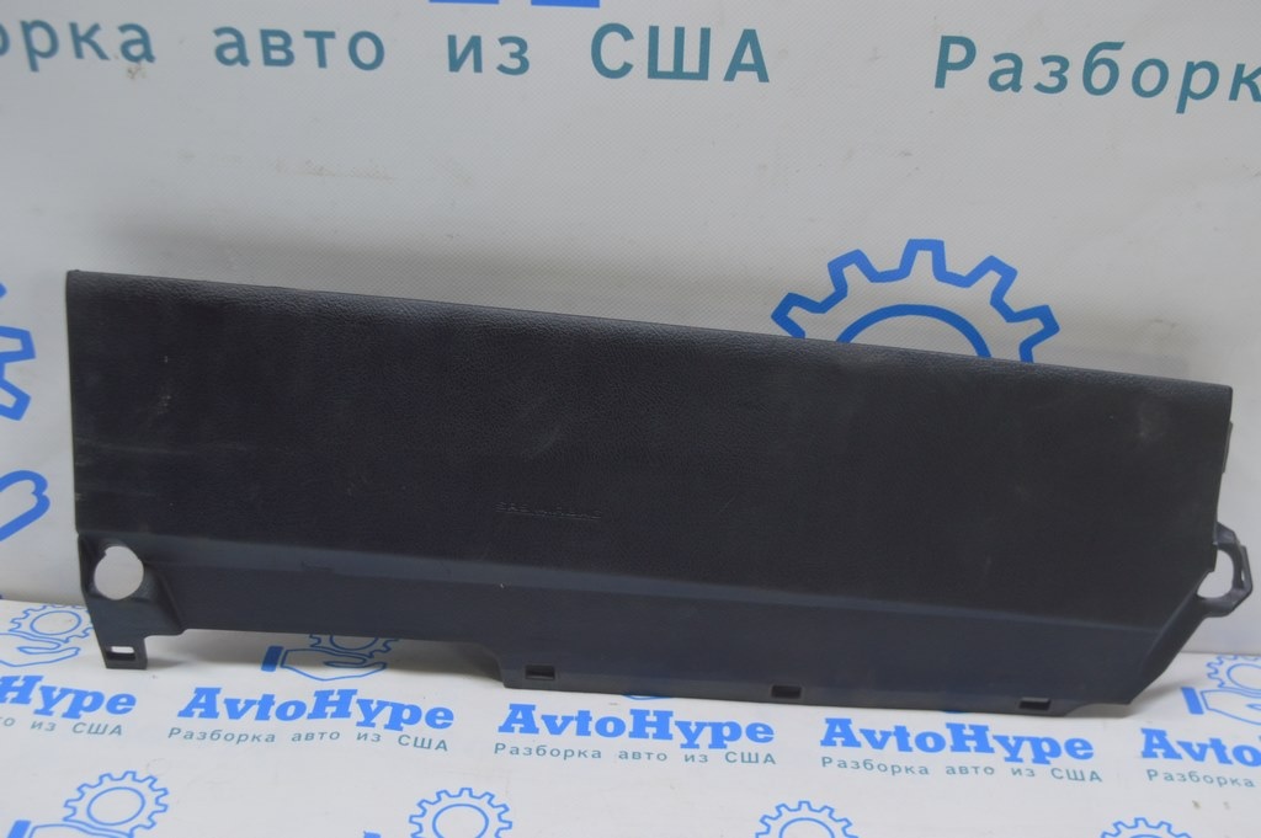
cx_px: 630
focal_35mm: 46
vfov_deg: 28.9
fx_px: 1627
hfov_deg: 42.4
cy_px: 419
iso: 400
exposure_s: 1/20
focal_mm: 31
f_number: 5.6
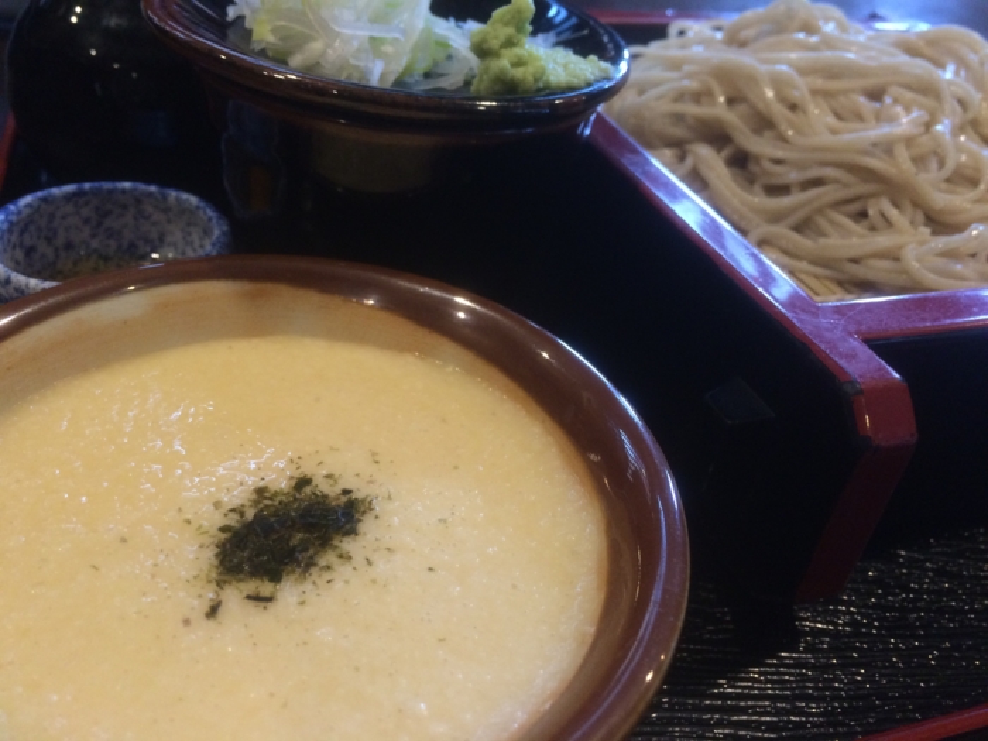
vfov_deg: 48.2
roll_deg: -8.0
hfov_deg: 61.7
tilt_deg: -37.5
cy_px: 370
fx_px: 828
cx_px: 494
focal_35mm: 29
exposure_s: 1/33
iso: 200
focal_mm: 4.15
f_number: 2.2
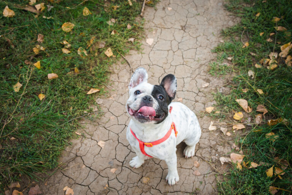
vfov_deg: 29.2
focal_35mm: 46
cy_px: 98
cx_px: 146
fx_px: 373
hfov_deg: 42.8
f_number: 6.3
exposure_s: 1/100
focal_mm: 46
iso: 320
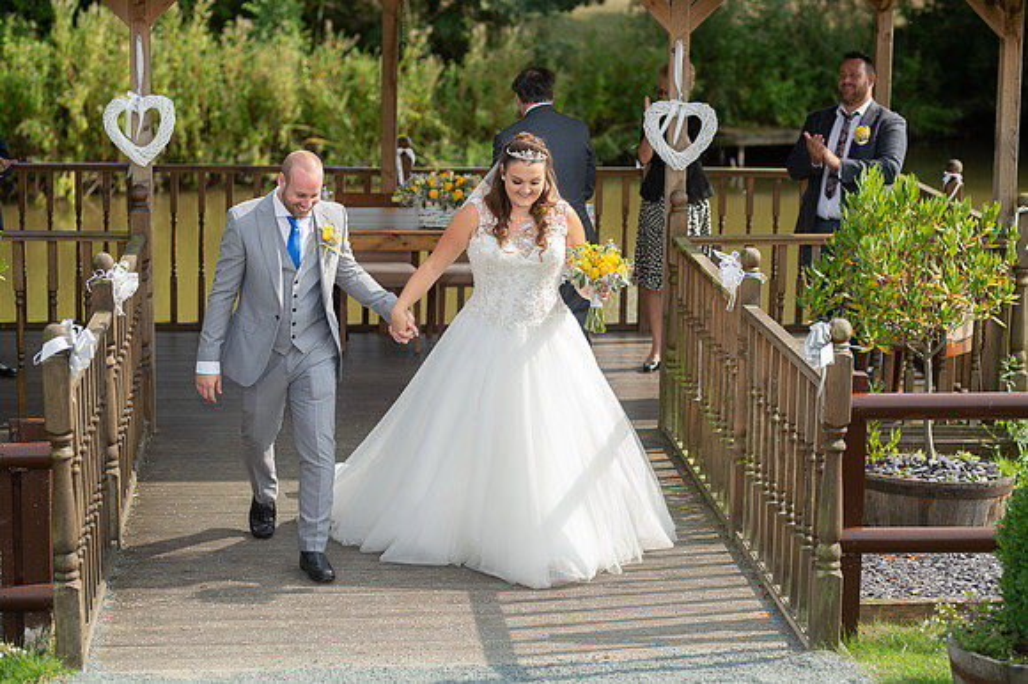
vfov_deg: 15.5
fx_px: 2518
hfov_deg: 23.1
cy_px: 342
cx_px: 514
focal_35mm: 88
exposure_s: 1/800
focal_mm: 85
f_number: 2.8
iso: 100
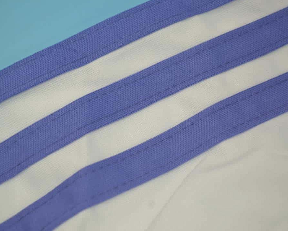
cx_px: 127
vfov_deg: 17.3
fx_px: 759
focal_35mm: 89
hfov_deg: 21.5
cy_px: 114
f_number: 5.6
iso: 200
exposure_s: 1/80
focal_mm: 52
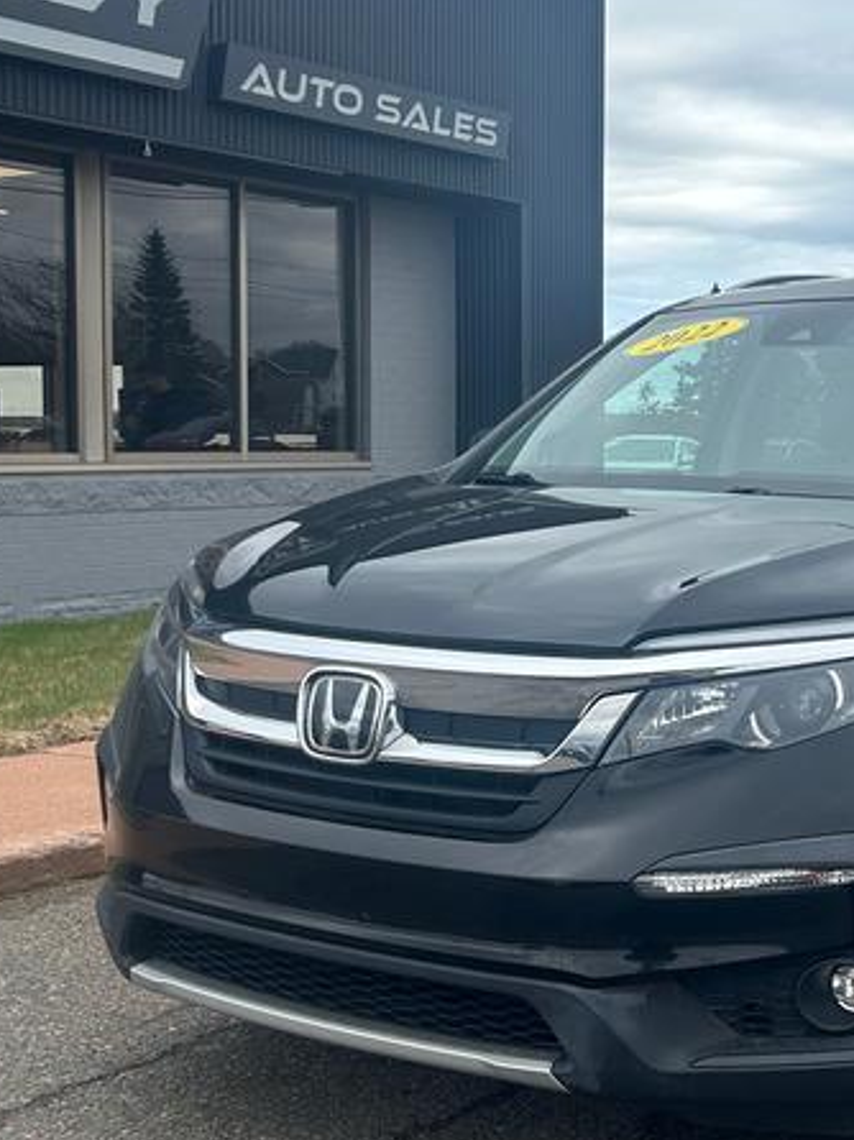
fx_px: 1844
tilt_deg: -2.1
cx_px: 759
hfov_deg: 25.3
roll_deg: +1.2
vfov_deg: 34.4
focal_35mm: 56
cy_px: 544
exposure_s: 1/2632
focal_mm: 5.7
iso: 50
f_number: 1.5
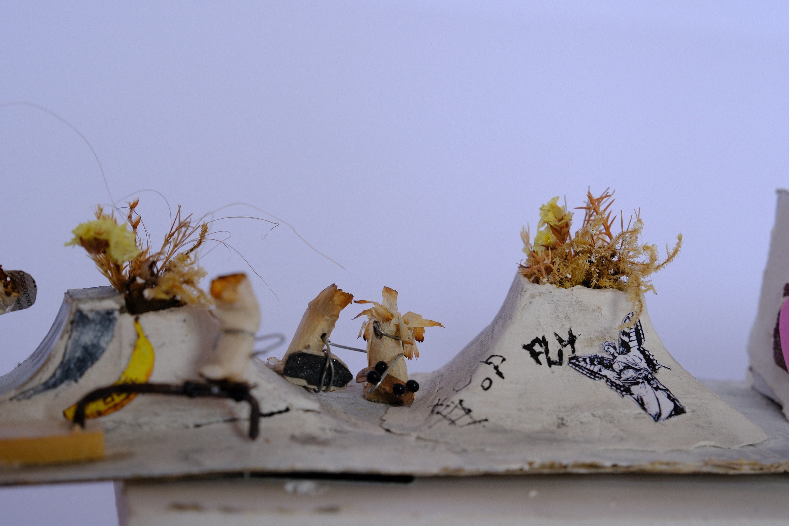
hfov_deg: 24.5
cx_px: 394
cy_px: 263
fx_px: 1819
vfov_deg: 16.5
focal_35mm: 83
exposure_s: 1/125
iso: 800
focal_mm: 55
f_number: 5.6
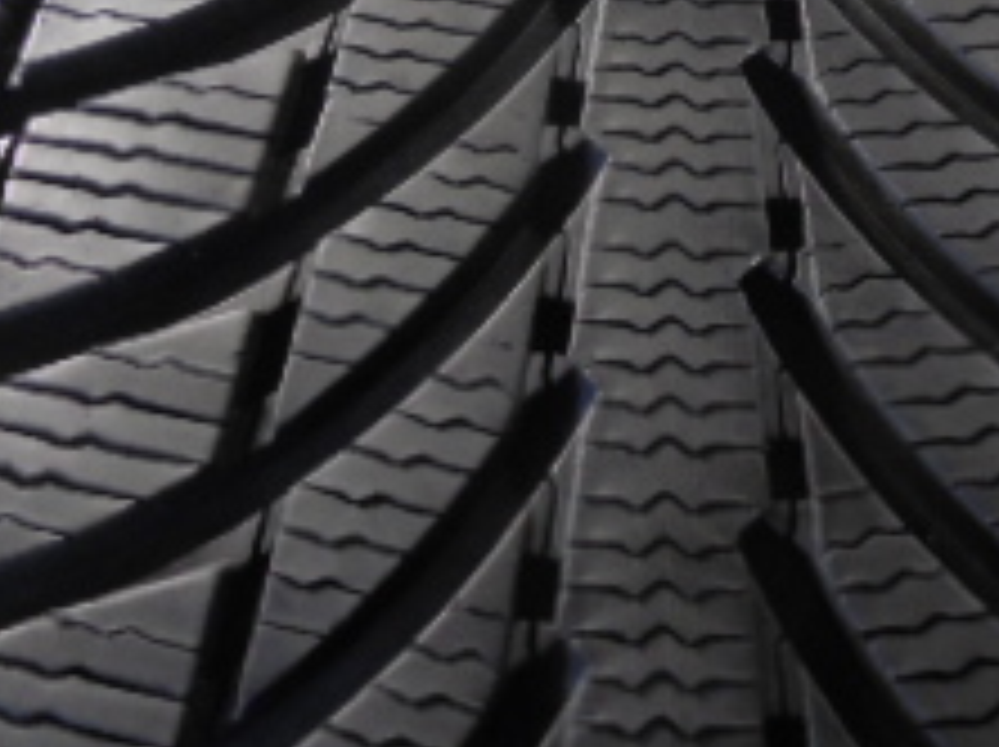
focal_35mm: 75
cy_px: -72
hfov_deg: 25.9
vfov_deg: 18.8
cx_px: 680
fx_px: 2162
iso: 200
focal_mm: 4.6
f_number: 3.5
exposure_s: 1/30
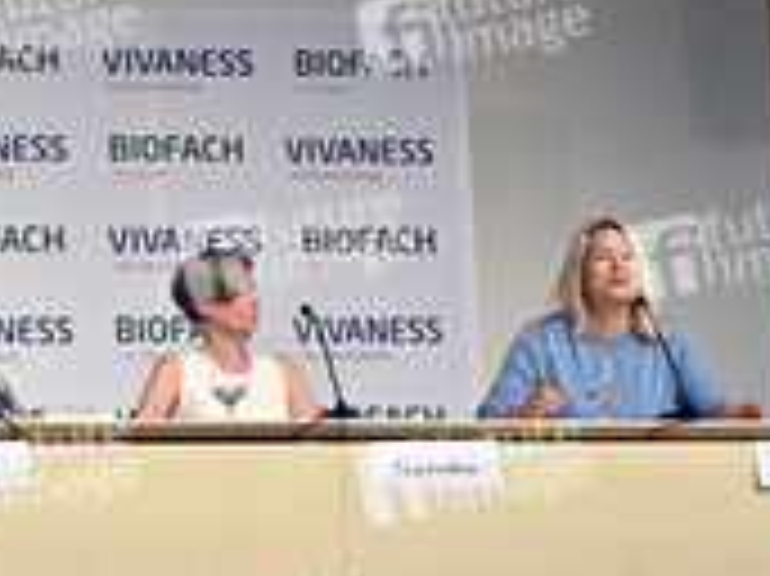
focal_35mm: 94
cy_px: 360
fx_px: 2089
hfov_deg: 19.9
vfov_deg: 15.7
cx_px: -97
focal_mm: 37
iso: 1250
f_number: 4
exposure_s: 1/320
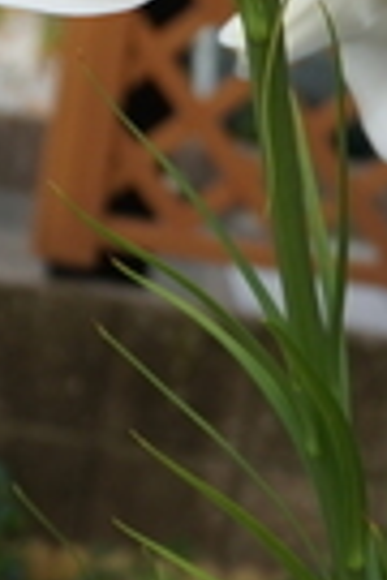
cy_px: 705
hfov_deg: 6.9
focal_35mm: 200
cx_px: 161
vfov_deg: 10.1
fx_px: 3225
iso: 100
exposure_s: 1/80
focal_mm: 30
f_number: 6.3
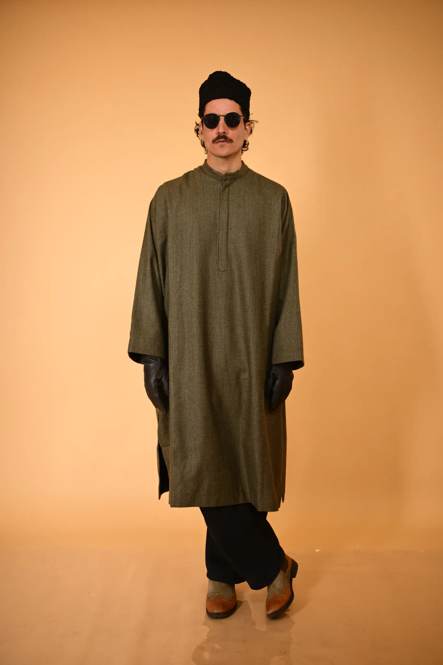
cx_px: 222
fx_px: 757
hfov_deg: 32.6
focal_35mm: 41
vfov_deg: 47.4
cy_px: 332
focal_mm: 41
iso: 320
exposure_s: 1/320
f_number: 2.8
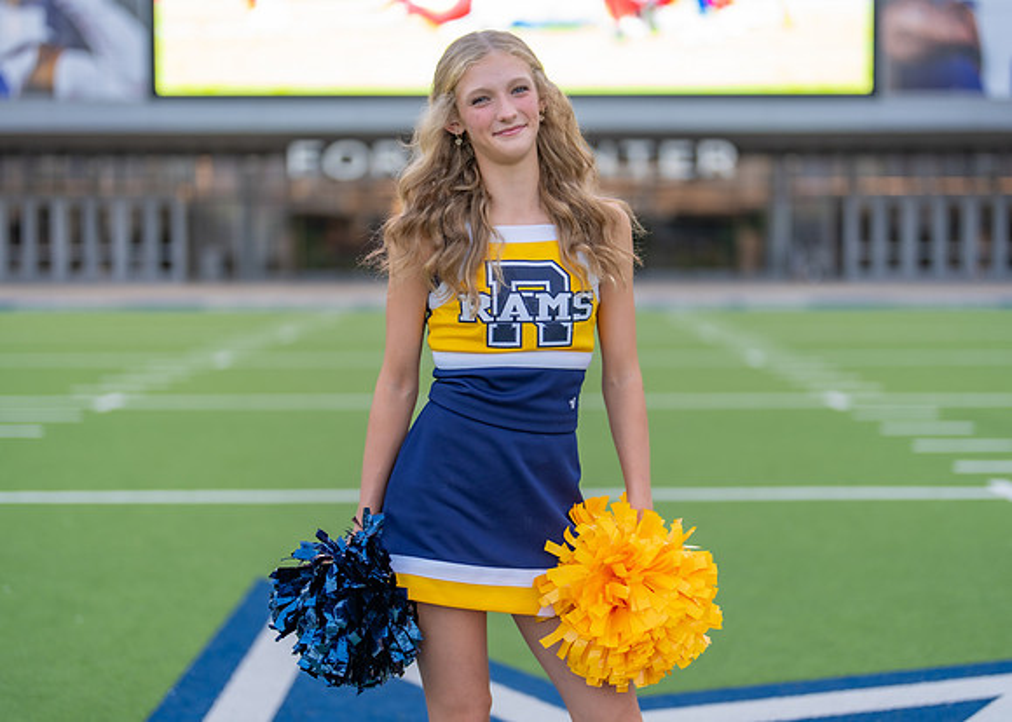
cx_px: 534
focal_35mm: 55
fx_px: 1584
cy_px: 360
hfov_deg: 35.4
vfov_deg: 25.7
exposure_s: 1/500
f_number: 1.2
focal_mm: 50
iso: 100
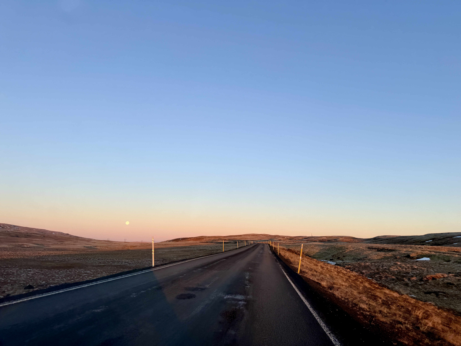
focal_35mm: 24
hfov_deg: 71.6
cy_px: 173
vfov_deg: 56.8
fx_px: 320
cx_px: 230
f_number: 1.78
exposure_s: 1/589
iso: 80
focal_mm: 6.76
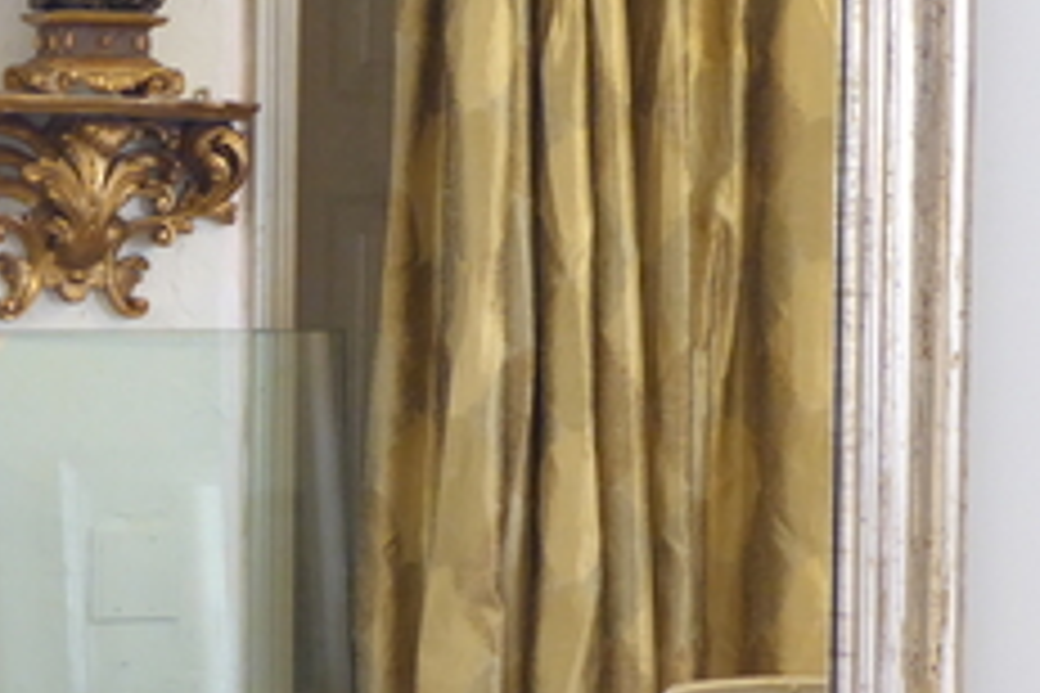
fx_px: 3438
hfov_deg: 17.0
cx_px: 113
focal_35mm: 119
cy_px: 477
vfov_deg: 11.5
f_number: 3.9
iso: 400
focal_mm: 7.8
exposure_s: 1/8
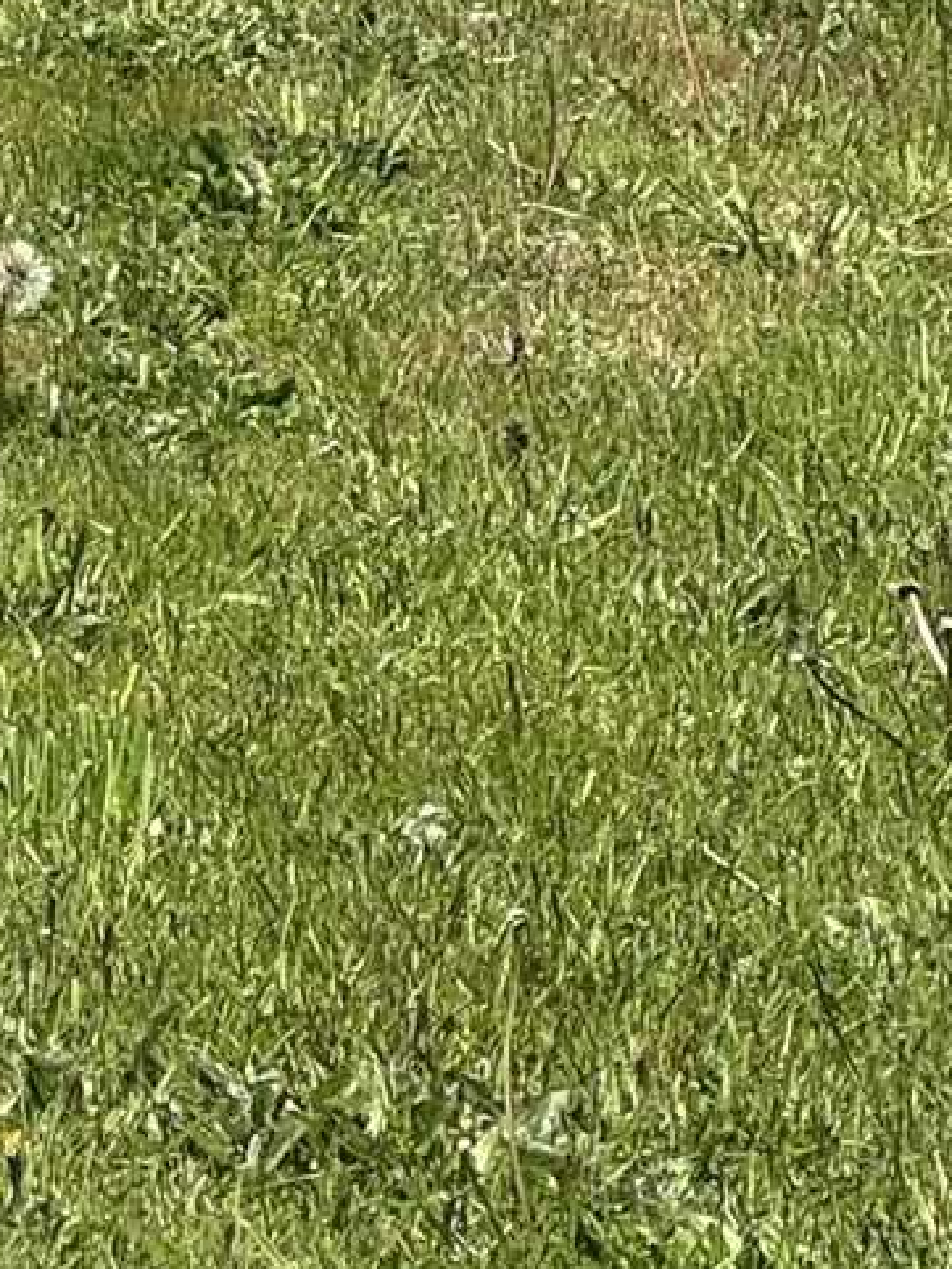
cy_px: -913
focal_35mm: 369
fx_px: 13525
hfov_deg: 4.0
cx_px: -844
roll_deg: -3.3
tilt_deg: -2.6
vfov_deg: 5.3
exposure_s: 1/815
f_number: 2.8
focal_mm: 9
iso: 25
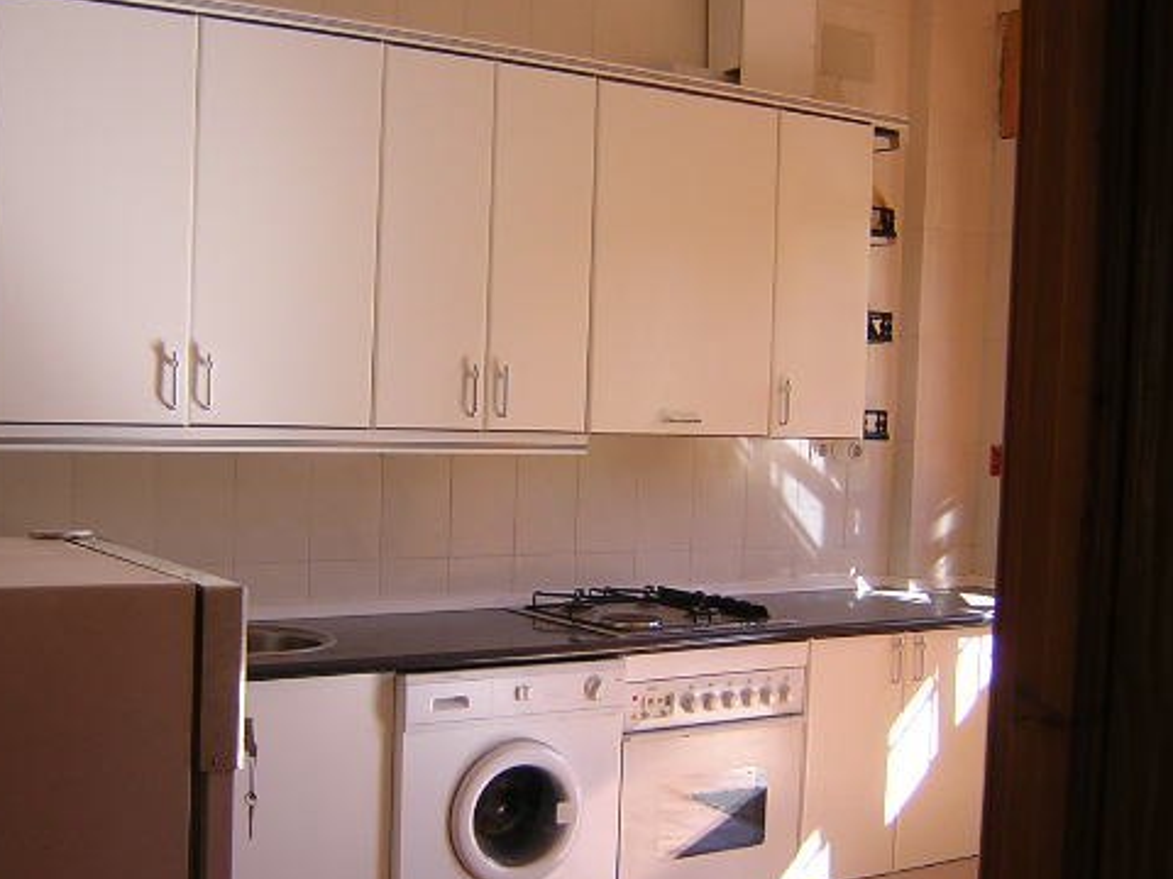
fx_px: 1627
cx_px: 552
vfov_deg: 30.3
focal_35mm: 48
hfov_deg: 39.6
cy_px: 479
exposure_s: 1/114
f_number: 2.6
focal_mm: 4.7
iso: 100
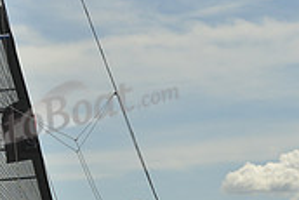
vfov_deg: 5.8
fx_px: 1962
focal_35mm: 236
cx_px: -155
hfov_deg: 8.5
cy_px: 232
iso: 200
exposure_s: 1/1000
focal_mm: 70
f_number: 8
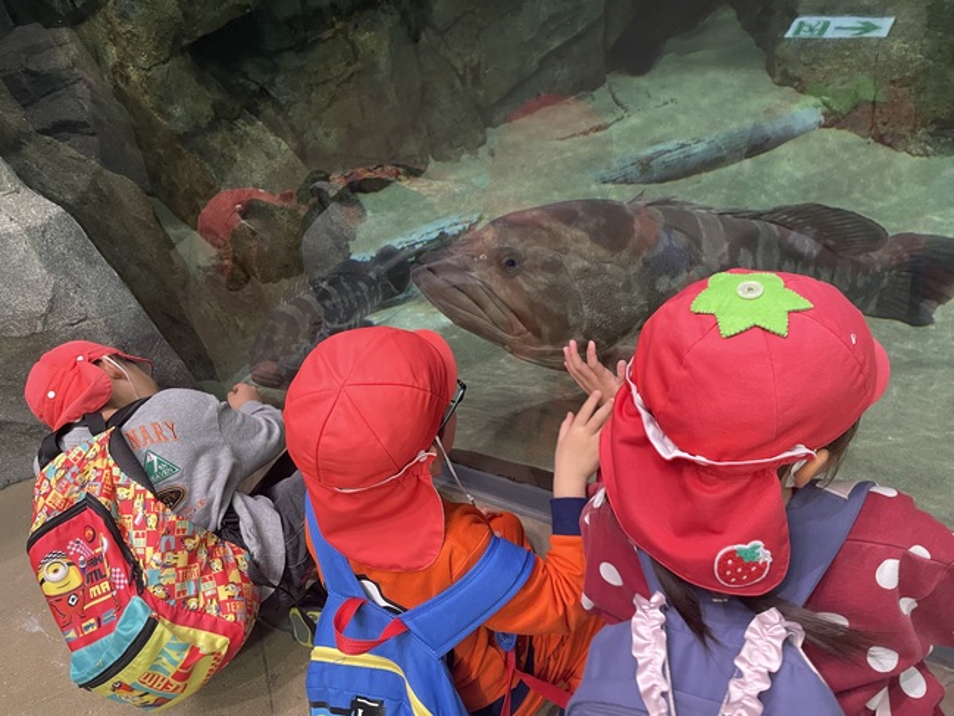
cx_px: 477
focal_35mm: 26
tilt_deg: -42.0
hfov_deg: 67.3
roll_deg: +19.4
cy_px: 358
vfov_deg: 53.1
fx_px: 717
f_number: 1.6
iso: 200
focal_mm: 4.2
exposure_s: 1/60
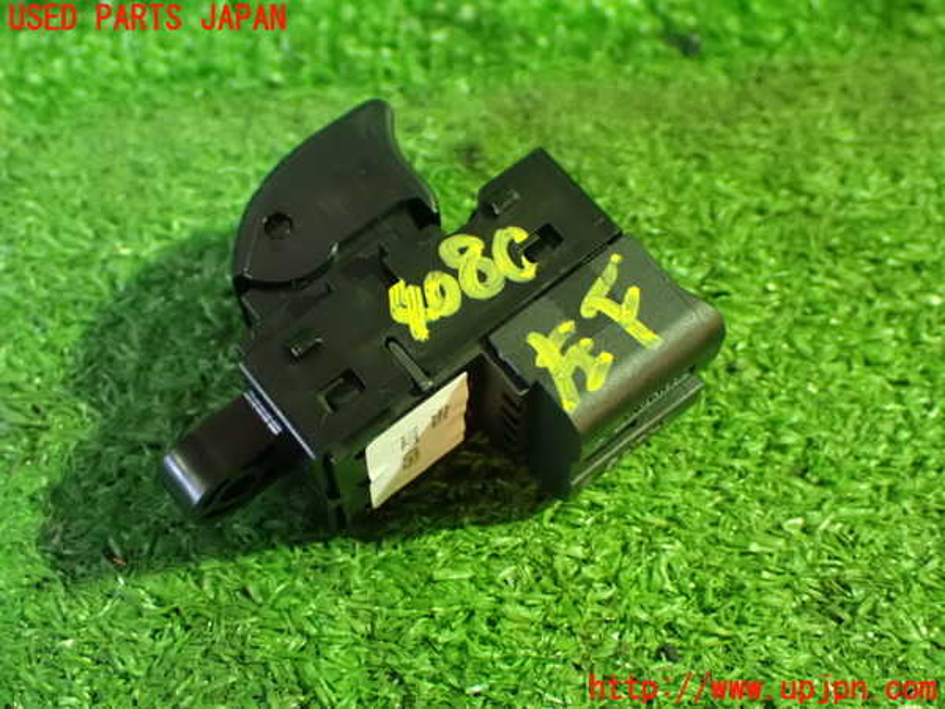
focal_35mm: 50
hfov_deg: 38.2
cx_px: 472
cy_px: 354
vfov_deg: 29.1
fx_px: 1365
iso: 1600
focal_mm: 9.01
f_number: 3.2
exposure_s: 1/25
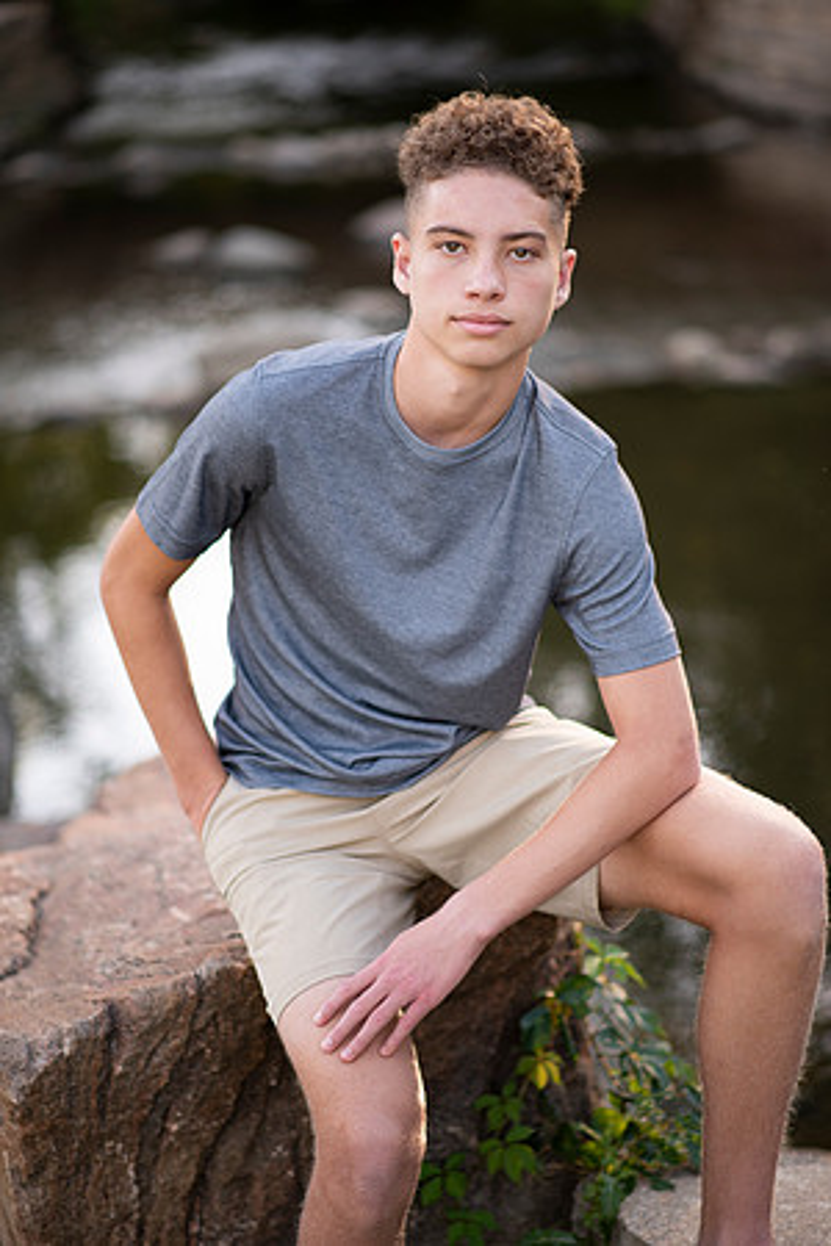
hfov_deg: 16.1
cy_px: 623
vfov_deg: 23.9
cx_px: 416
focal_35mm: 85
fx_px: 2943
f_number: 1.8
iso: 125
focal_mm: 85
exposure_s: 1/400
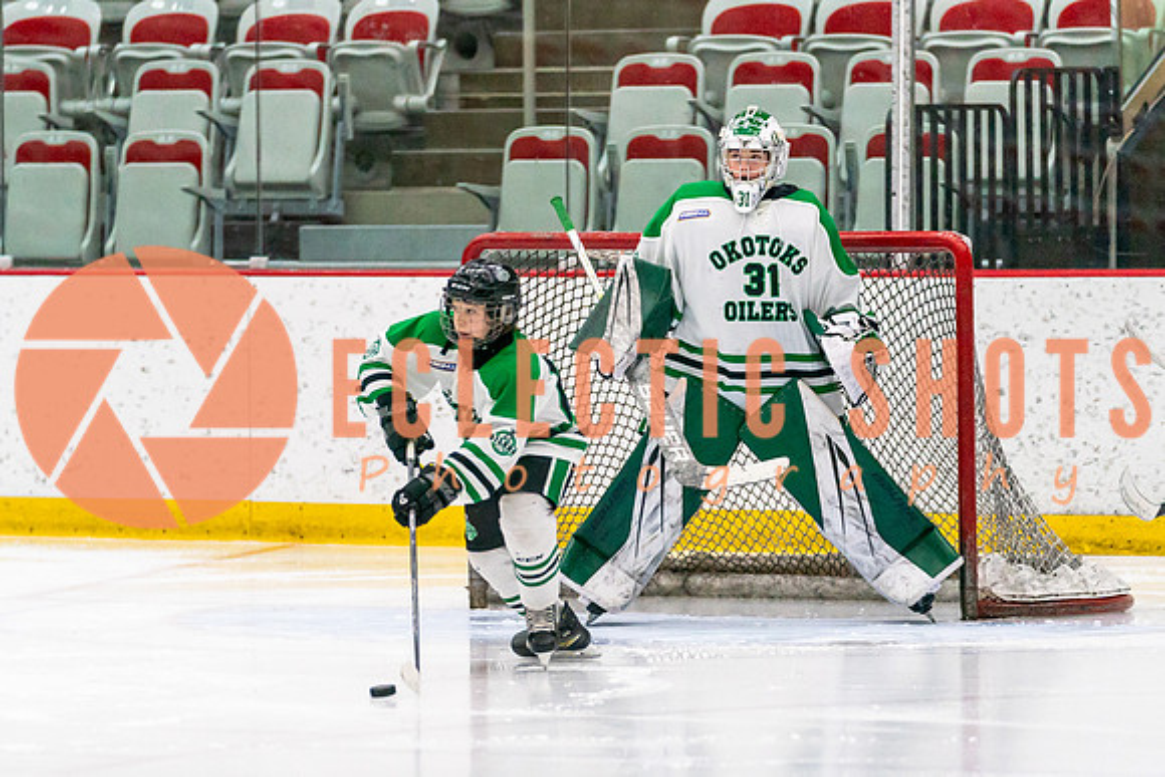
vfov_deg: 4.9
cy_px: 595
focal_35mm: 279
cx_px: 520
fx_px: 9018
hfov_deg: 7.4
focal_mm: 174
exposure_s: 1/1250
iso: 3200
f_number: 2.8
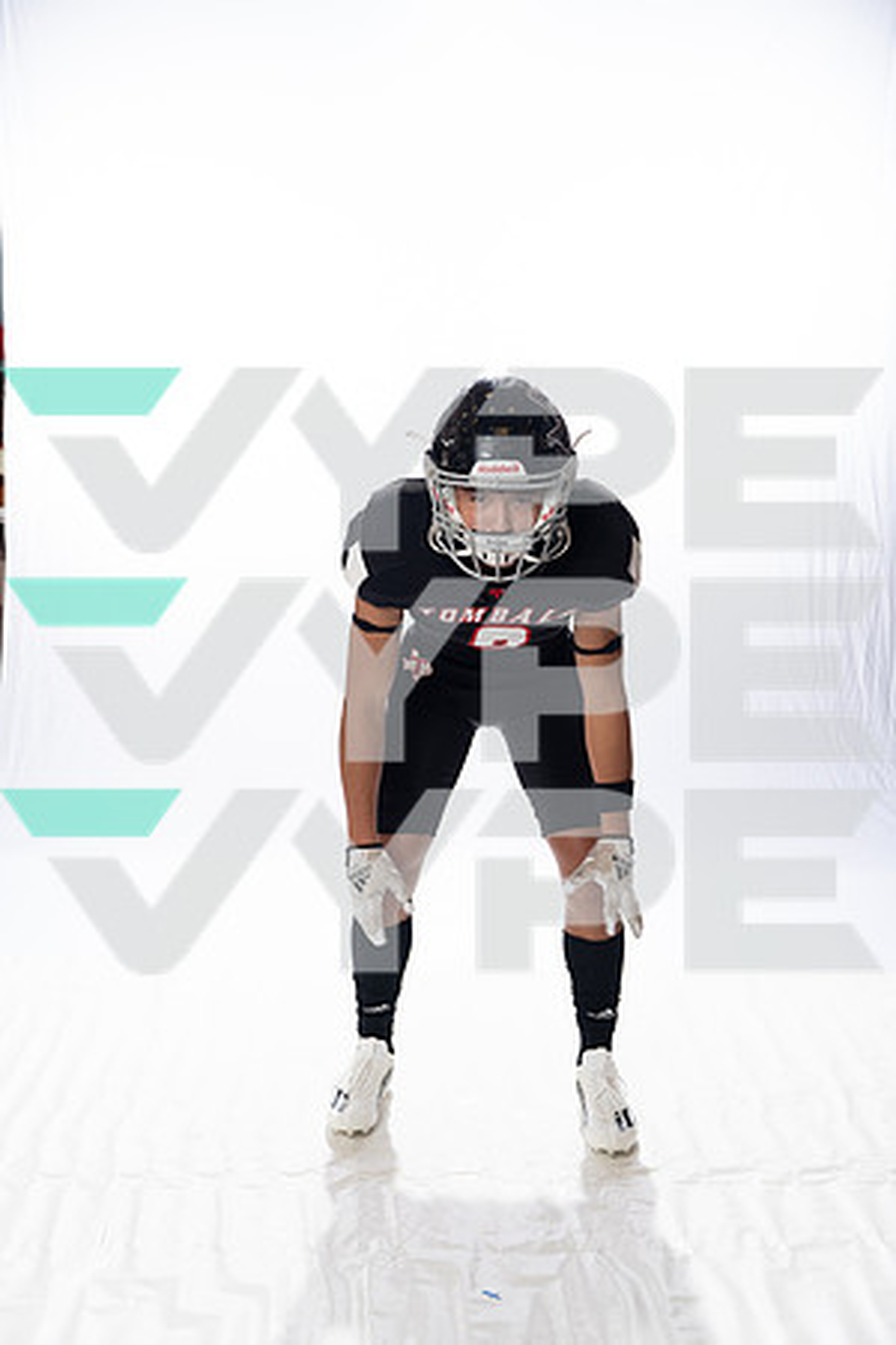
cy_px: 672
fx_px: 1568
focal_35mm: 42
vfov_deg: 46.4
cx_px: 448
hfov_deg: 31.9
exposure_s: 1/250
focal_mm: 42
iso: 400
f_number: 4
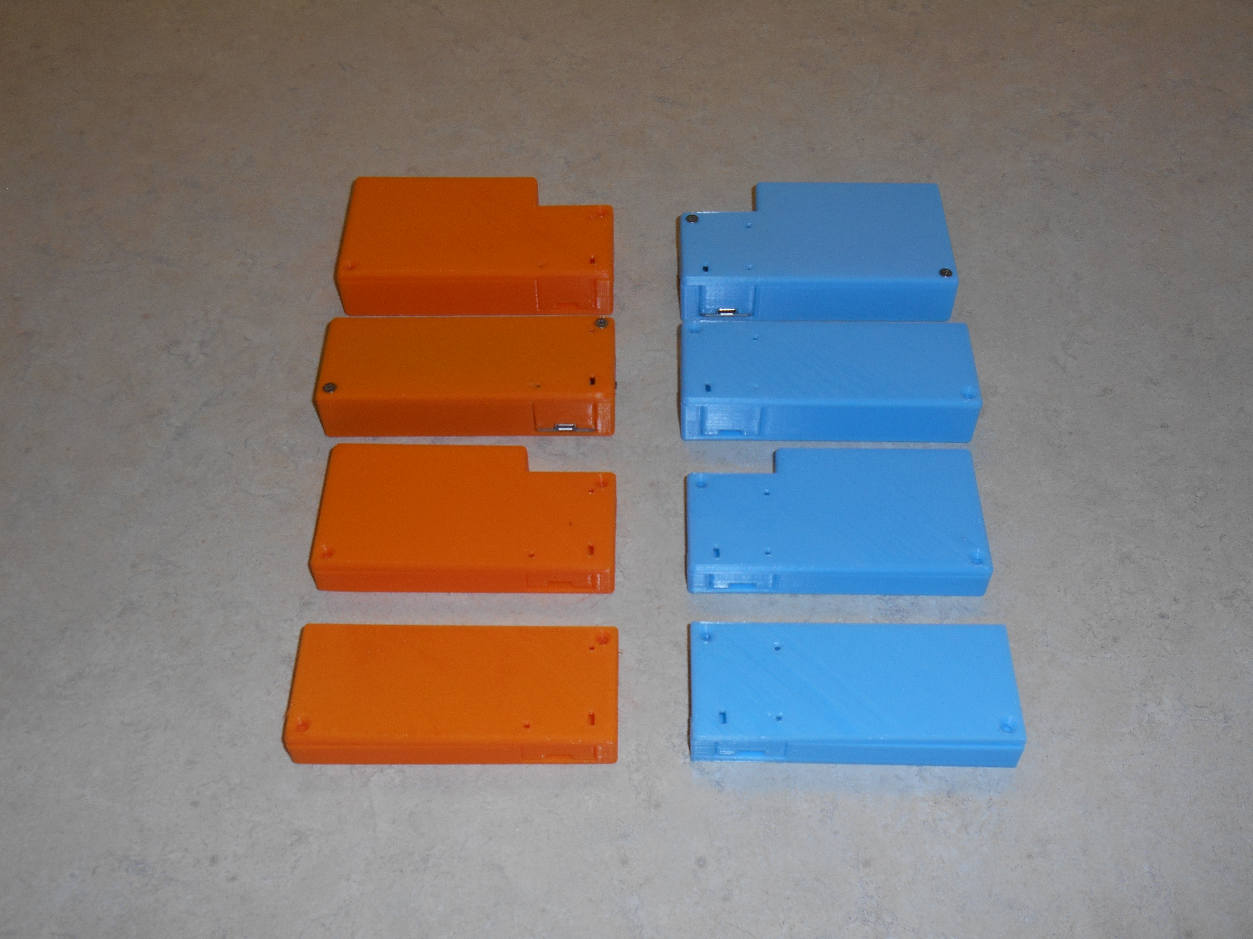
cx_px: 626
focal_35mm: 41
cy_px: 470
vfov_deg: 35.1
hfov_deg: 45.8
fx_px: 1484
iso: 80
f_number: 3.9
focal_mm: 7.2
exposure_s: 1/30
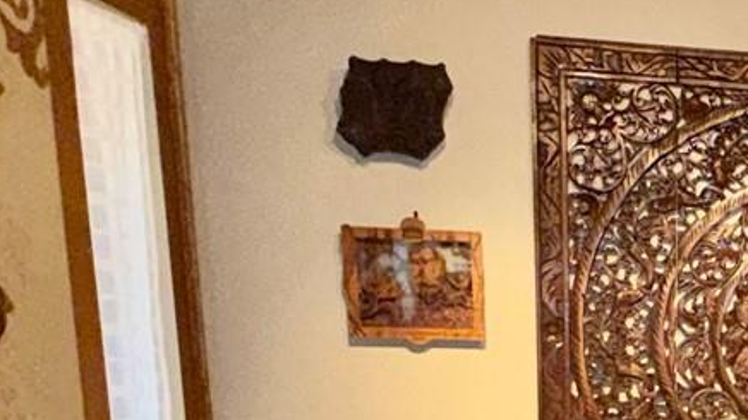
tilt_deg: -10.1
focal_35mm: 56
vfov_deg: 19.9
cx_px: 913
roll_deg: -2.2
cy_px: 523
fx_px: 1110
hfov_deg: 31.0
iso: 200
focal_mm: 2.22
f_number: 2.2
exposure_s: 1/60
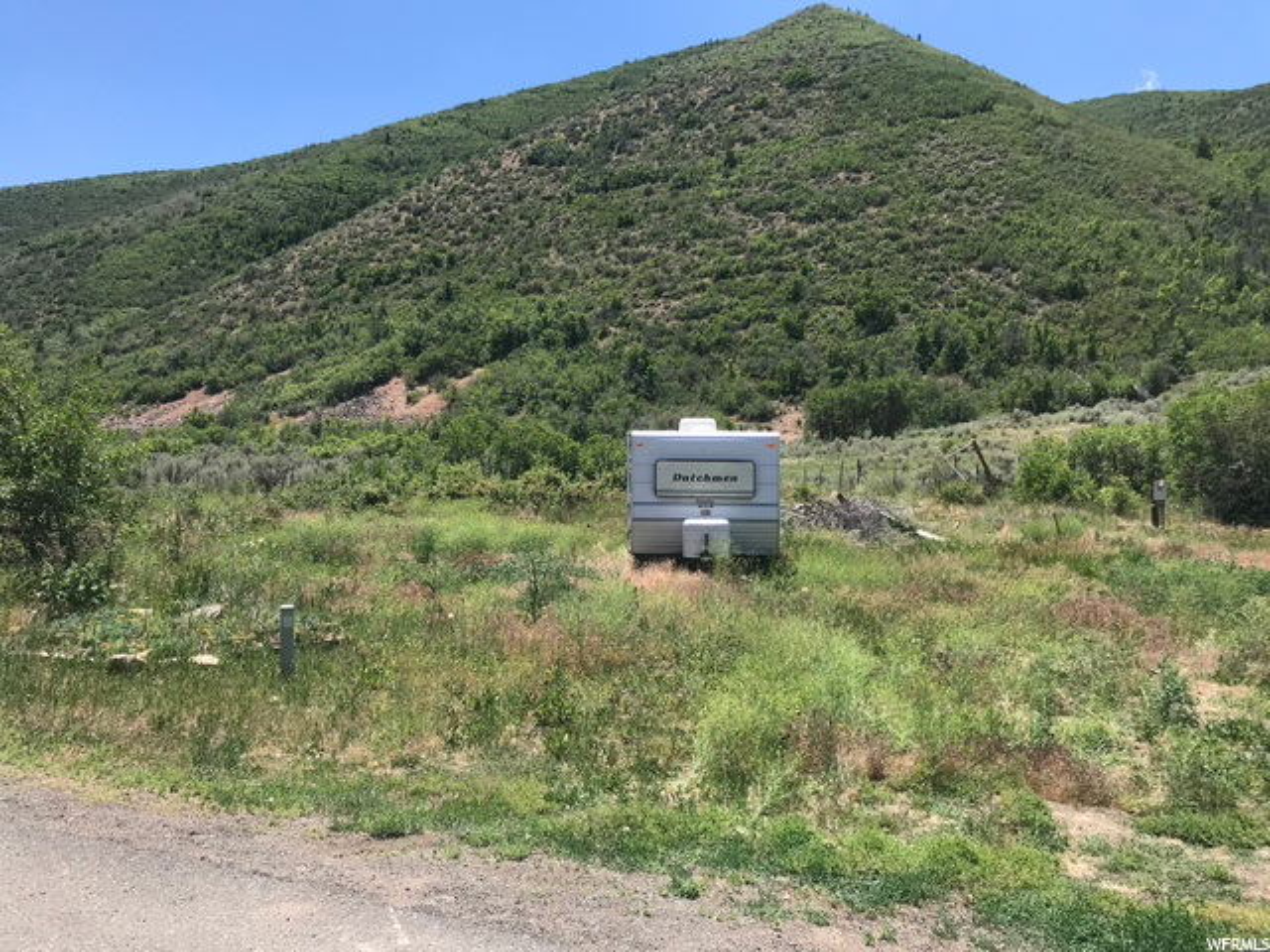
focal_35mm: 28
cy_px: 476
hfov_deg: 63.4
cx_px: 635
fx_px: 1027
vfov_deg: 49.7
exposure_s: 1/1709
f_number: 1.8
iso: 20
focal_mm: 3.99
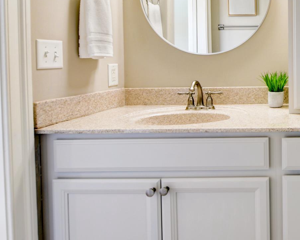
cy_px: 58
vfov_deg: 42.0
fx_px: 302
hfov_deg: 43.5
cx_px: 313
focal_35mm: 34
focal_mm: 16
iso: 200
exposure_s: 1/13
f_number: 8
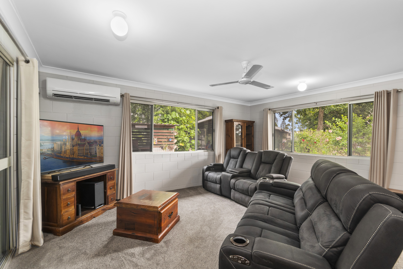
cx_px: 202
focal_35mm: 15
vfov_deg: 77.3
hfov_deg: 100.4
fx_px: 168
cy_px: 134
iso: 400
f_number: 8
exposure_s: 1/4
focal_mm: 10
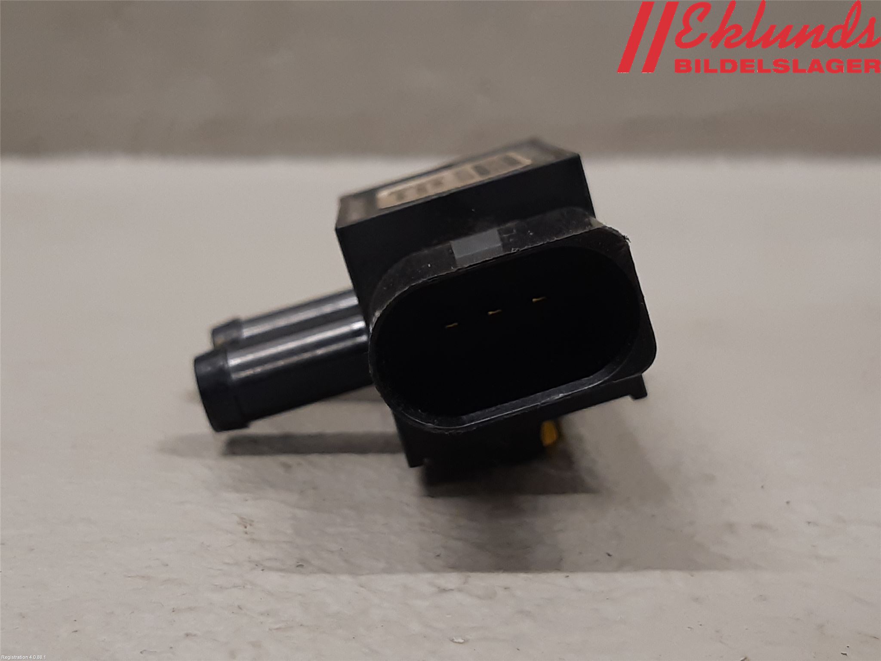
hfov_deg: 67.3
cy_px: 330
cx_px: 440
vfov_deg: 53.1
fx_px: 662
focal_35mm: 26
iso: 125
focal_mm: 3.93
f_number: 1.7
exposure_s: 1/50
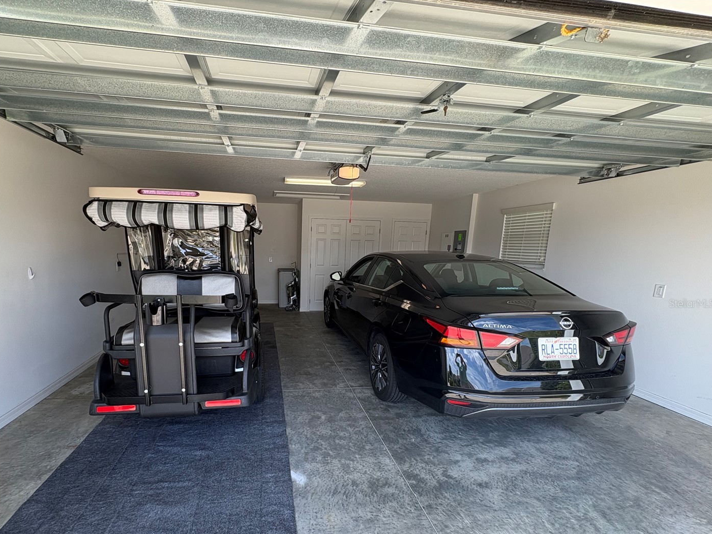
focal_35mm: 16
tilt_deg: -9.7
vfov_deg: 77.7
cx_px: 310
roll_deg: -1.6
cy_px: 303
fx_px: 329
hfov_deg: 94.0
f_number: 2.2
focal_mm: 2.22
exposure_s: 1/210
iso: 50
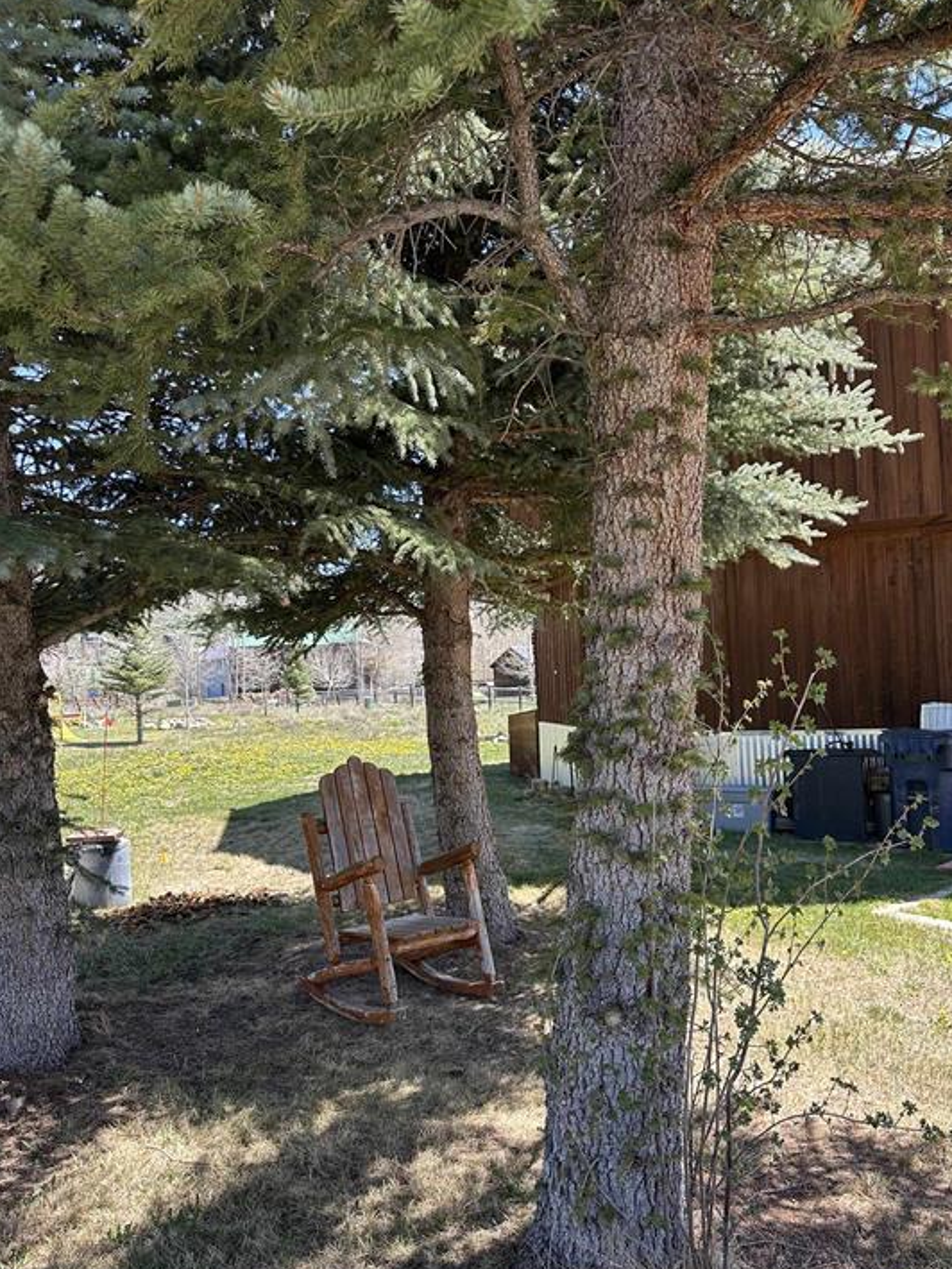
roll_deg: +3.5
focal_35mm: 26
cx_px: 510
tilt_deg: +2.3
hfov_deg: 53.0
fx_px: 953
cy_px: 662
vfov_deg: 67.3
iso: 80
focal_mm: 6.86
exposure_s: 1/642
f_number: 1.78
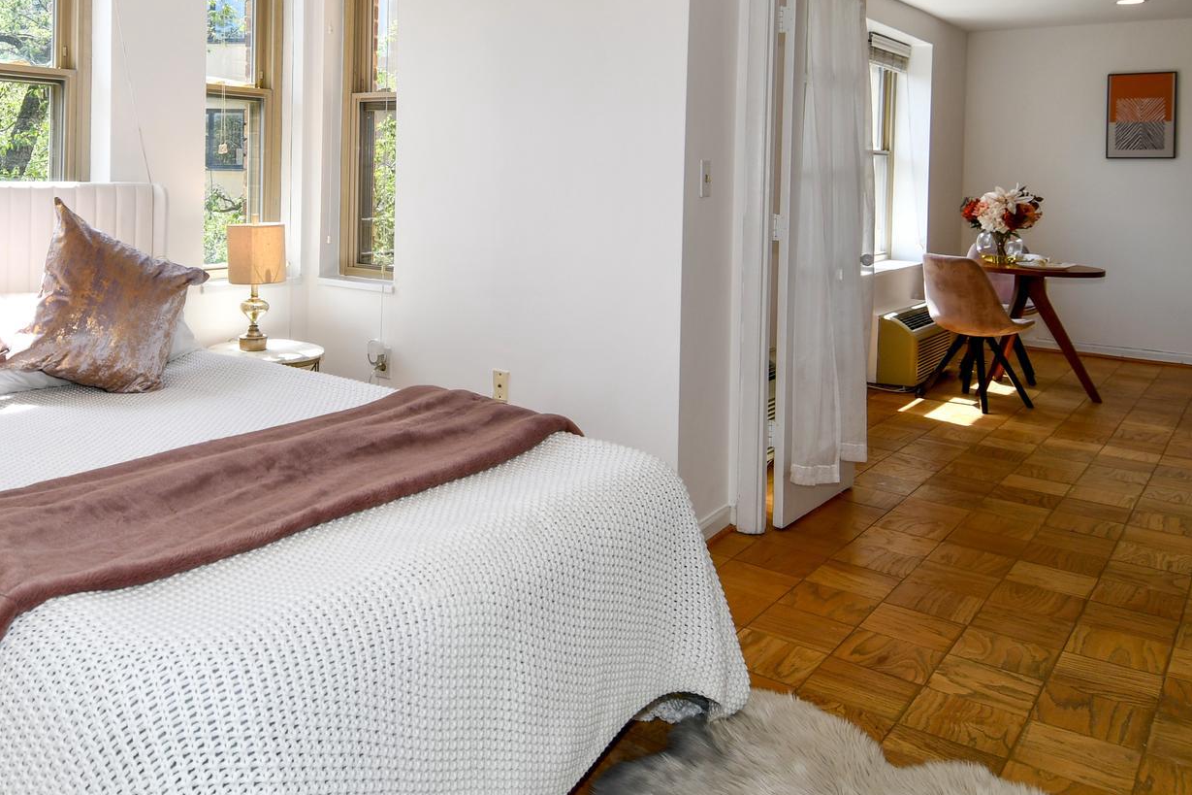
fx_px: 993
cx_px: 356
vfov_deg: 42.4
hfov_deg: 59.8
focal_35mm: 30
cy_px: 207
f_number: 5.6
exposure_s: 1/125
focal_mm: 12
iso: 100
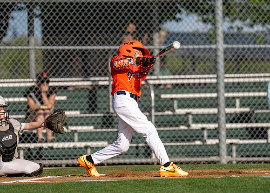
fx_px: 2939
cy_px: 73
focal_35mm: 383
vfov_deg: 3.8
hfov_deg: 5.3
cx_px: 142
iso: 100
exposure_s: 1/2500
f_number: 2.8
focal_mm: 200
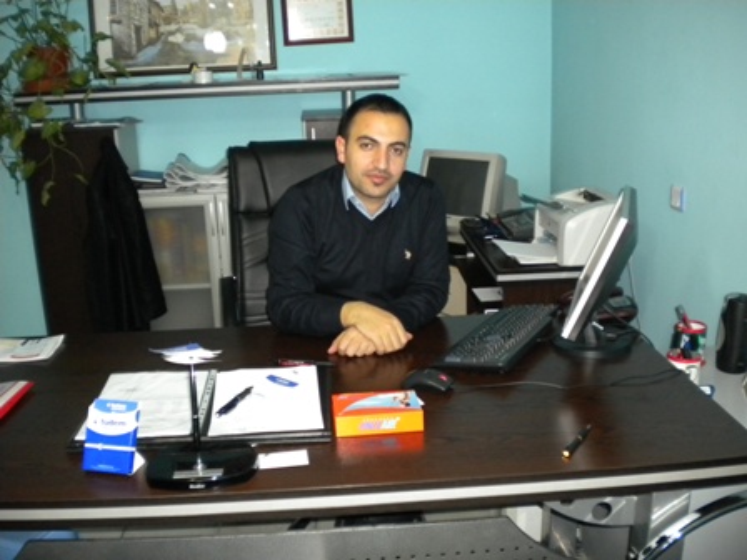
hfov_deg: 52.6
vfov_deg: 40.7
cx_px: 374
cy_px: 280
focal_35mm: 35
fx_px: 755
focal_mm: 6.3
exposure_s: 1/30
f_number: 3.1
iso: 400
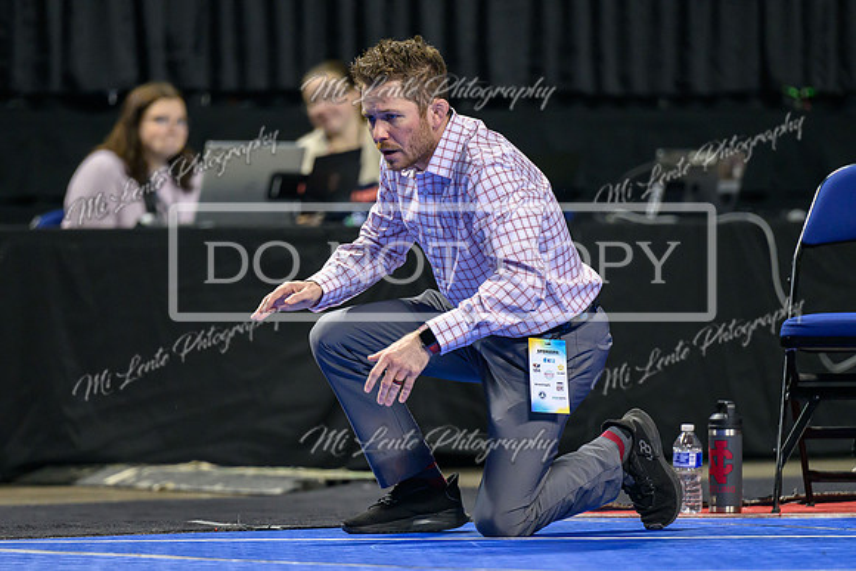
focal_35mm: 310
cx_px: 411
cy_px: 355
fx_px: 7381
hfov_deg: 6.6
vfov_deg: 4.4
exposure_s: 1/800
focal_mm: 200
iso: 2500
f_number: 2.8
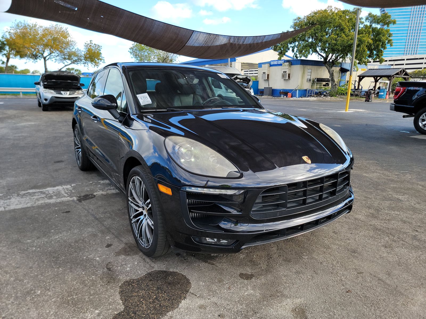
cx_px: 213
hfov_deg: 71.6
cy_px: 160
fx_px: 295
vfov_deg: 56.8
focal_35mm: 24
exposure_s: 1/241
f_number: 1.8
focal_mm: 6.7
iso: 50
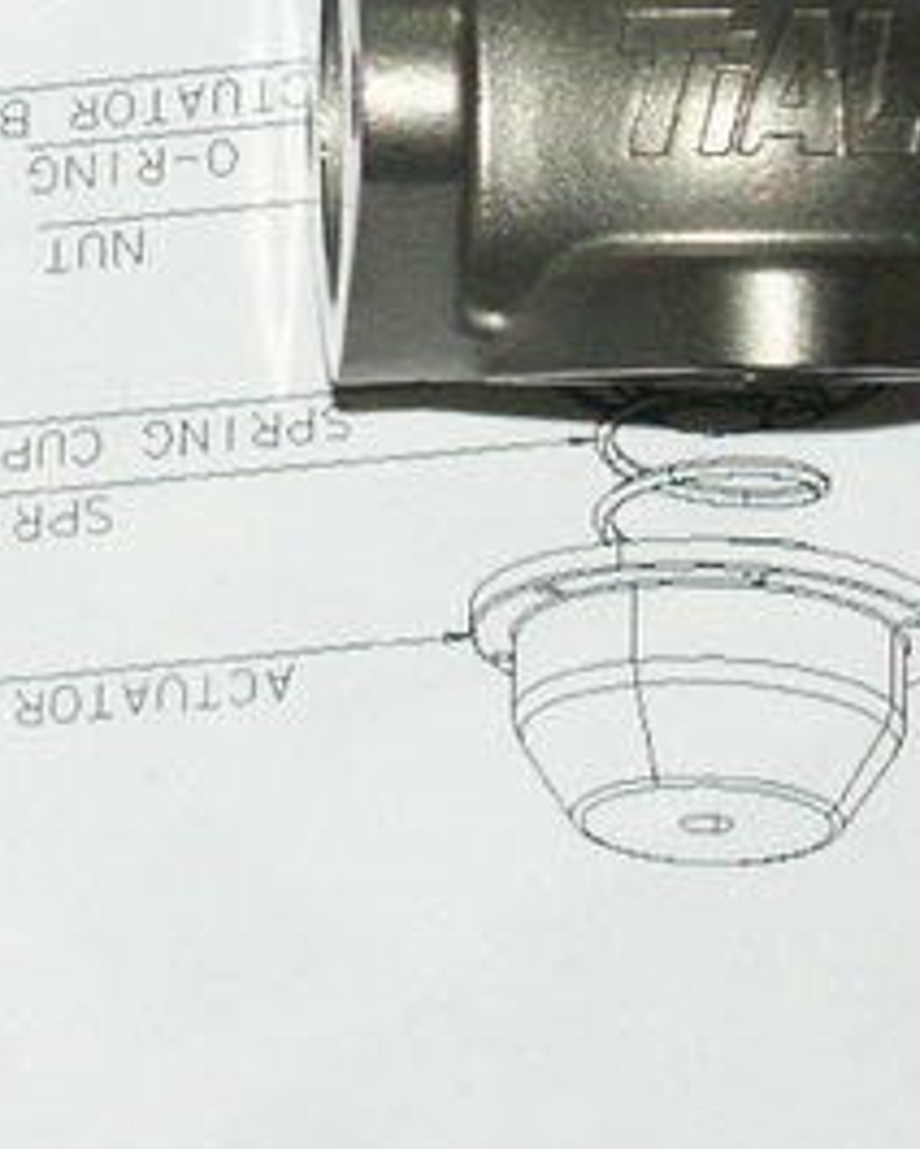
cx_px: -456
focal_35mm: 324
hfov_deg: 4.7
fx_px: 11028
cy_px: 117
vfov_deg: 6.0
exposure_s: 1/90
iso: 200
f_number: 3.5
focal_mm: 27.3
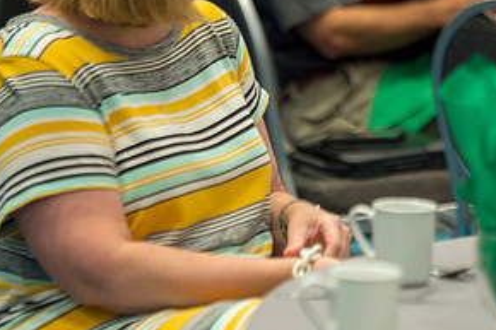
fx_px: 3442
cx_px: 405
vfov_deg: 5.5
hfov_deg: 8.2
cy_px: 44
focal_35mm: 250
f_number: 2.8
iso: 1250
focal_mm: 125
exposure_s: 1/125
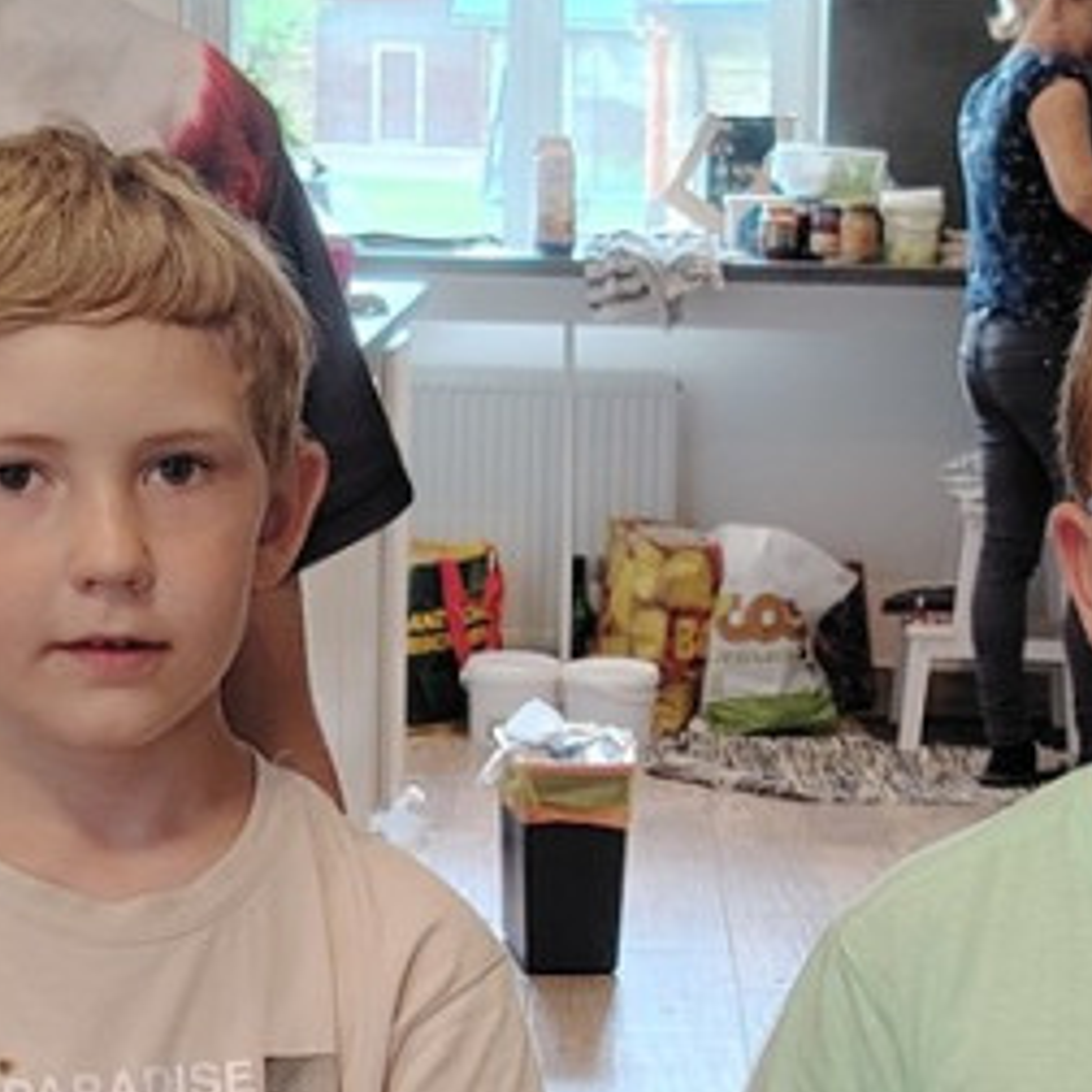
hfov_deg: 14.4
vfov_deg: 14.3
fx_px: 4319
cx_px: 728
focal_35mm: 121
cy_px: 936
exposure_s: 1/33.3
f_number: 1.75
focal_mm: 5.25
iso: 644
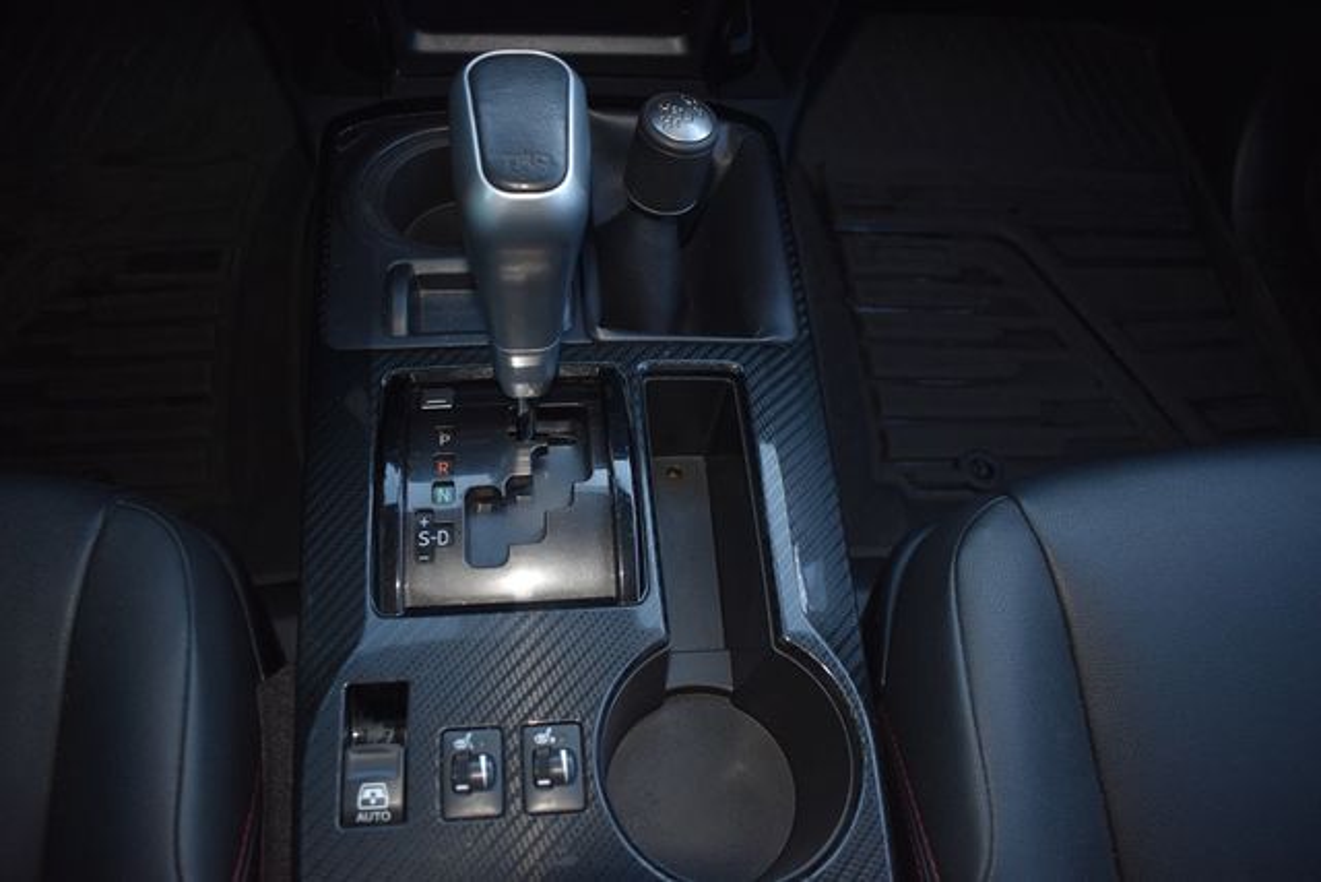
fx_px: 991
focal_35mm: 27
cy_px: 441
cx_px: 660
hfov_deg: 67.4
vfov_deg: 48.0
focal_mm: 18
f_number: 3.5
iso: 360
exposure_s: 1/80
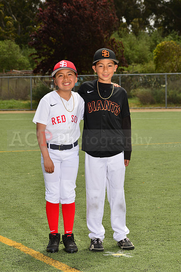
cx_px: 90
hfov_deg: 13.7
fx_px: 754
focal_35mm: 100
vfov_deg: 20.4
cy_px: 136
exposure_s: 1/200
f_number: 11
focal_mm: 100
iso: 125
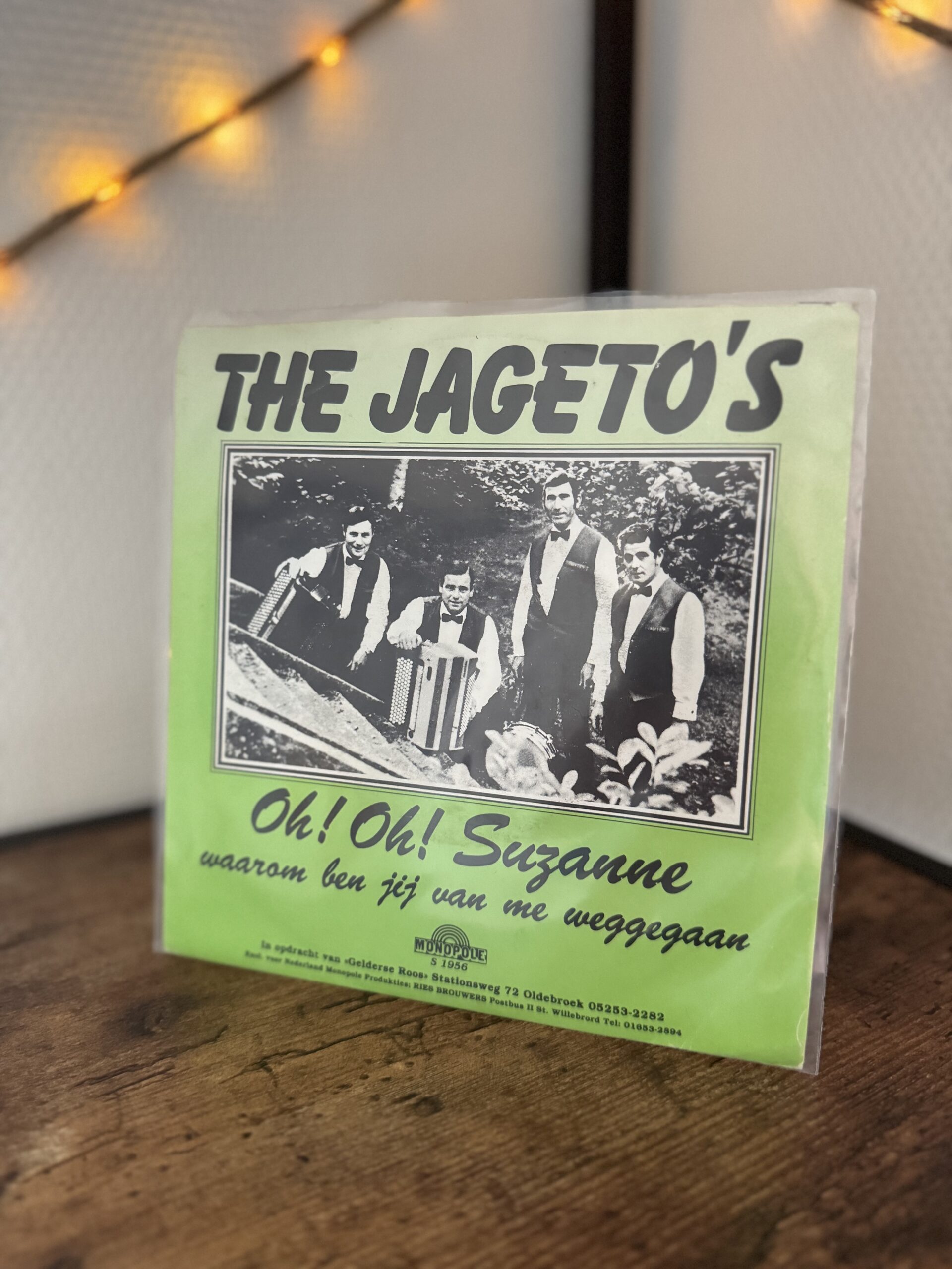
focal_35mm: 24
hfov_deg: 56.8
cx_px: 476
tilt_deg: -14.6
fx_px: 880
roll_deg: +0.9
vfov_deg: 71.6
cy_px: 634
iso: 1000
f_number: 1.78
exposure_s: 1/36
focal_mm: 6.76
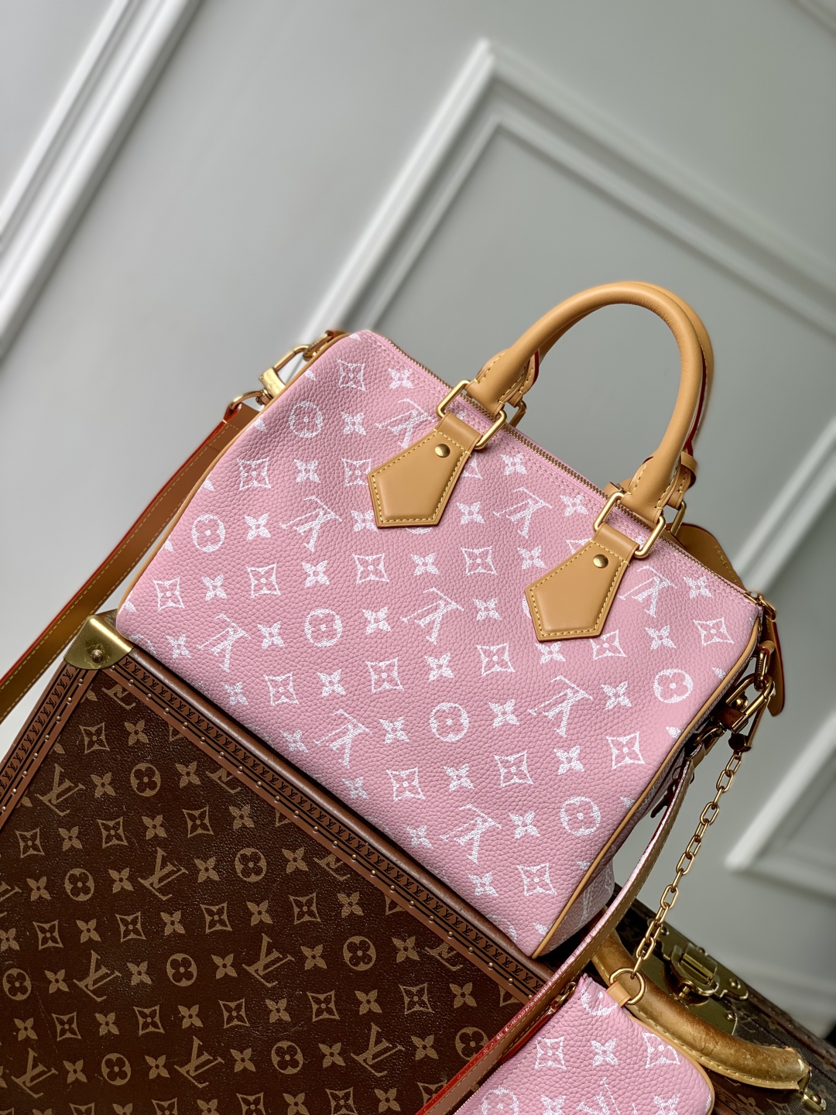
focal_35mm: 52
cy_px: 558
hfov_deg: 28.0
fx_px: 1674
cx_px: 418
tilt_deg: -13.8
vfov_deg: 36.8
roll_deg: -32.9
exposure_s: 1/194
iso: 16
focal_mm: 6
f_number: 2.4
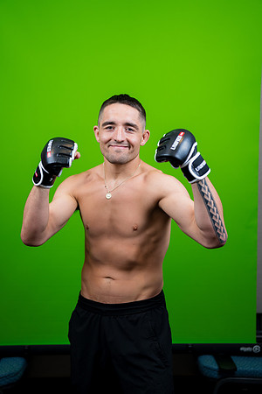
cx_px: 131
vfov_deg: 39.6
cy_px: 197
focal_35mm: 50
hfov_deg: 27.0
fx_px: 546
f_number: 2
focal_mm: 50
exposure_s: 1/160
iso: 100
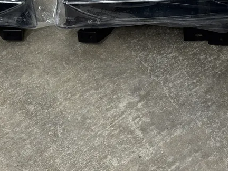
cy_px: 21
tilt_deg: -50.6
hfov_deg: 19.5
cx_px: 61
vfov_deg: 14.7
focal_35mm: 100
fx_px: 659
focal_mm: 6.76
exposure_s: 1/40
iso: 400
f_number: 1.78
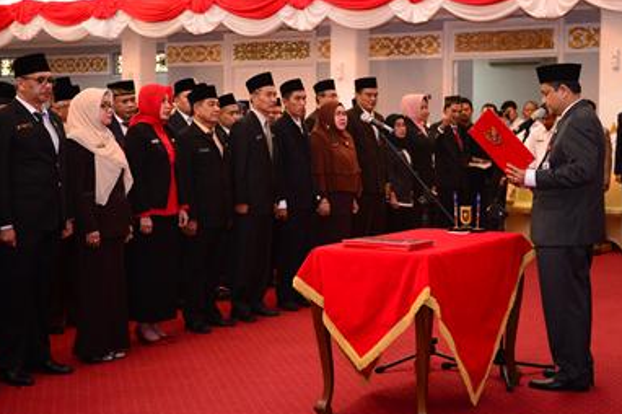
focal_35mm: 65
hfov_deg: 31.0
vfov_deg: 20.9
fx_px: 1122
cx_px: 326
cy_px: 187
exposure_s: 1/125
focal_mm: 55
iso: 3200
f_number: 2.8
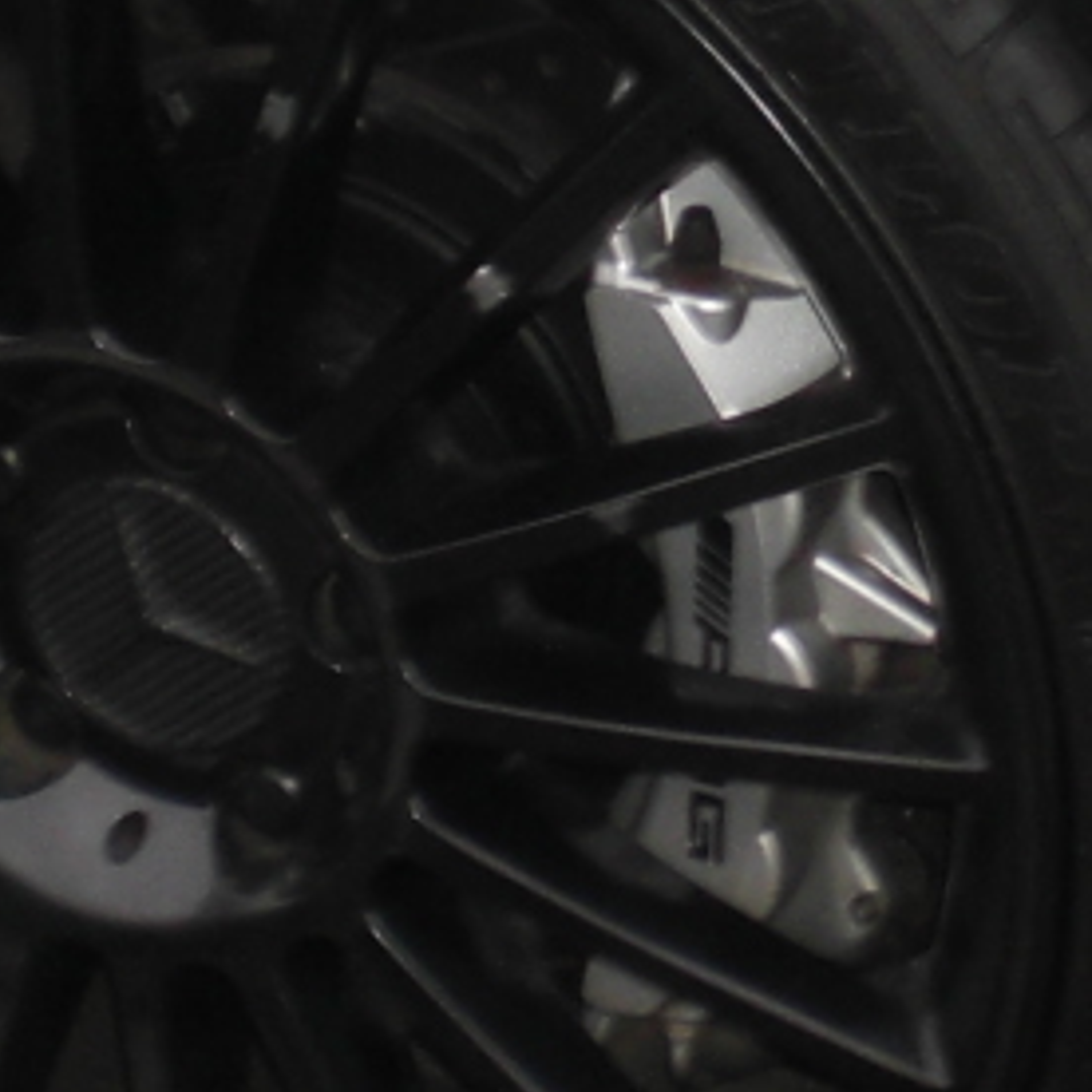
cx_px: 1005
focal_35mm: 195
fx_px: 6960
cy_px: 281
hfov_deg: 8.9
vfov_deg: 9.0
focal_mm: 6.3
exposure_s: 1/160
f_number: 3.1
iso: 64
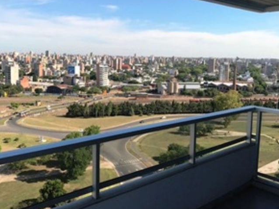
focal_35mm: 35
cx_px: 133
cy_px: 85
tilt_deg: -6.1
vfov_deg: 40.5
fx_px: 282
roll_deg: +0.0
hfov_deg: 52.6
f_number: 1.8
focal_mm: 3.99
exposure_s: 1/2740
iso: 20
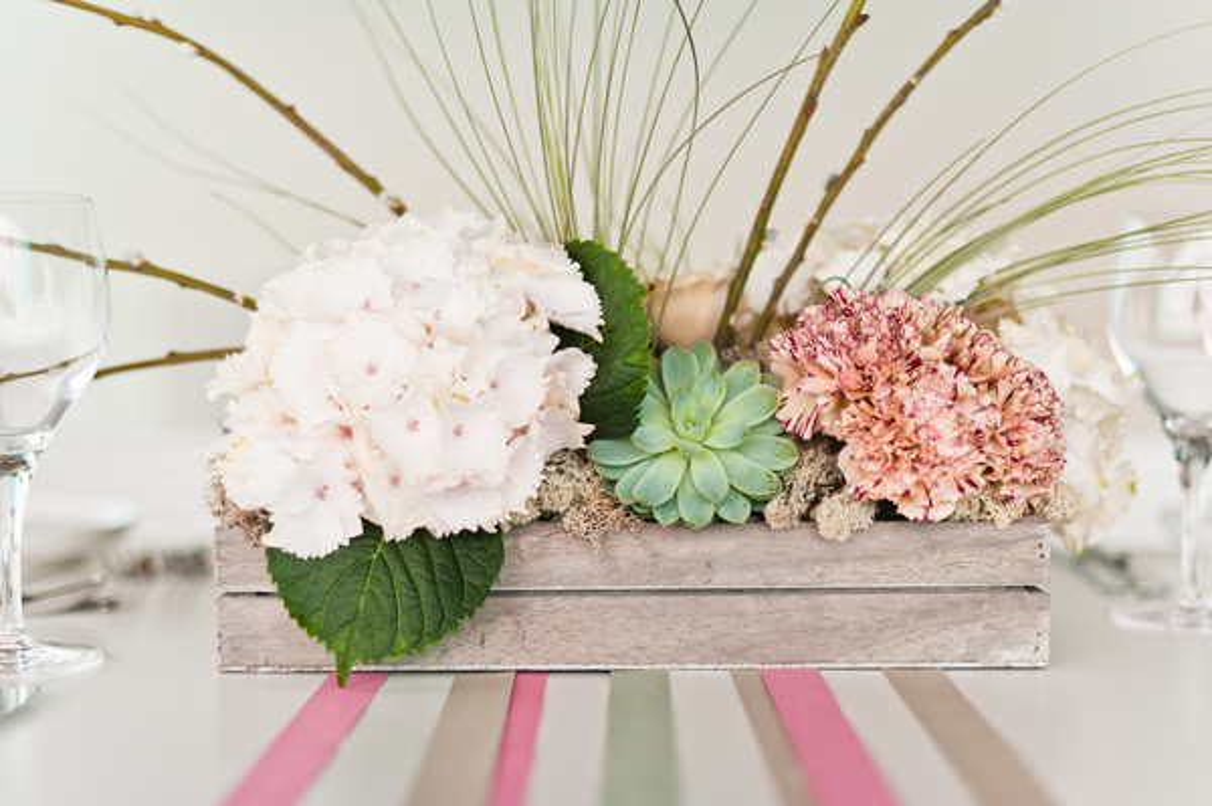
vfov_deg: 26.9
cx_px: 606
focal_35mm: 50
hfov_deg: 39.6
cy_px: 403
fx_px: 1682
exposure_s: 1/500
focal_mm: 50
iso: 200
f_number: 2
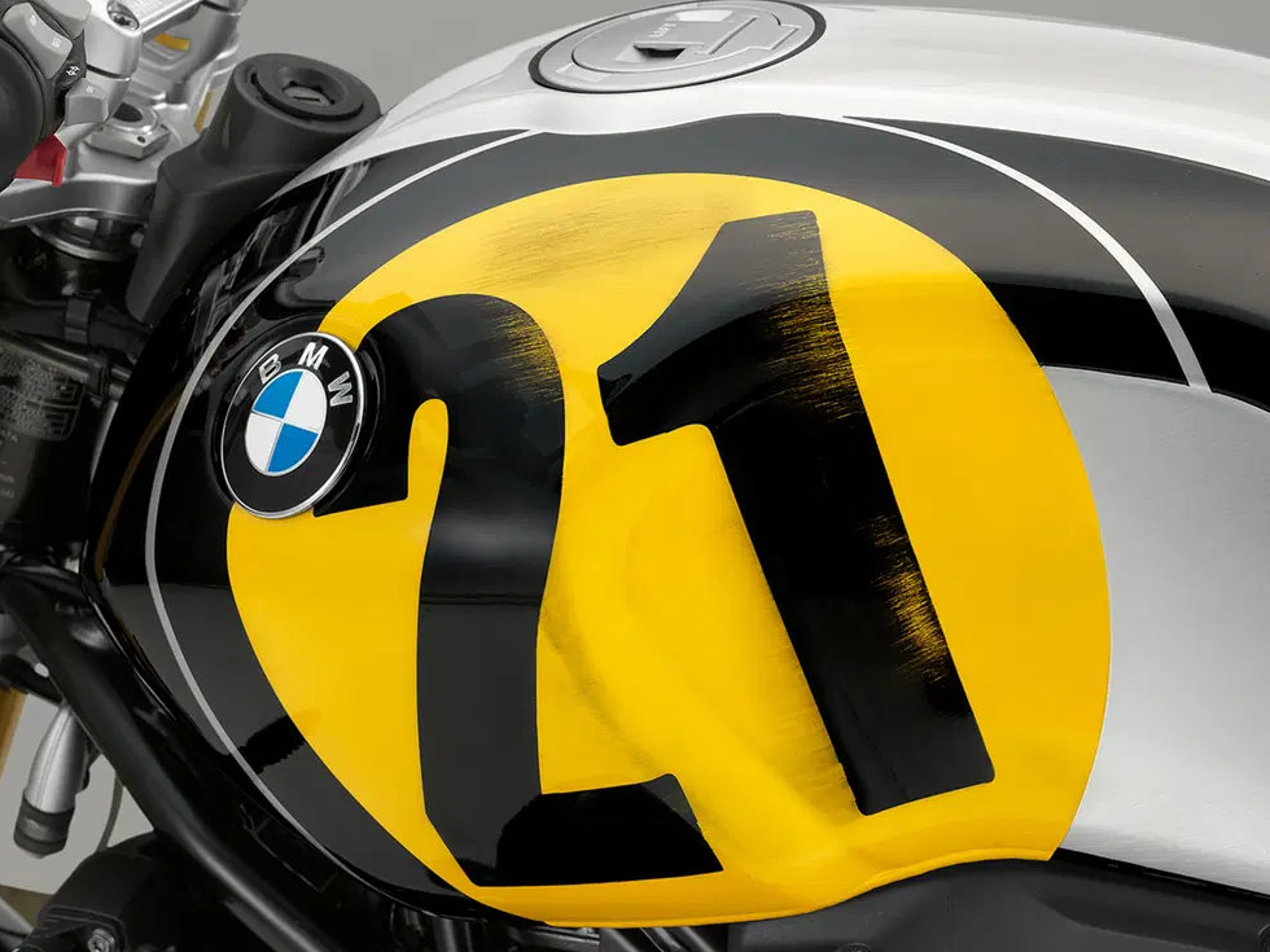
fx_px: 4219
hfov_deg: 17.1
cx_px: 630
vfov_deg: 12.9
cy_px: 479
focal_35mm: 115
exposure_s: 1/180
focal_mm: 120
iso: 100
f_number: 13
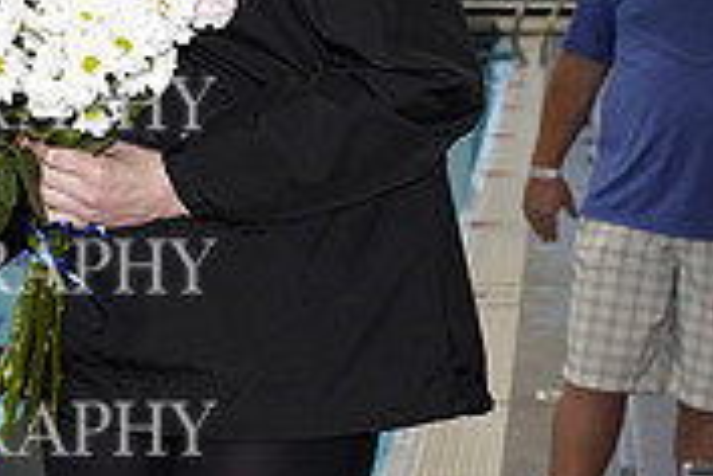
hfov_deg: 13.4
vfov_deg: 9.5
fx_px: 2852
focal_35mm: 144
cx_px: -367
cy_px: 22
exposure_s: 1/200
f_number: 5.6
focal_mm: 44
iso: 1600
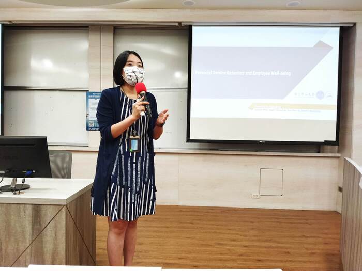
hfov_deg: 65.3
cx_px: 181
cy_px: 136
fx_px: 282
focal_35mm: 27
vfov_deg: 51.4
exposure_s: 1/60
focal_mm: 4.71
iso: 151
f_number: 1.79
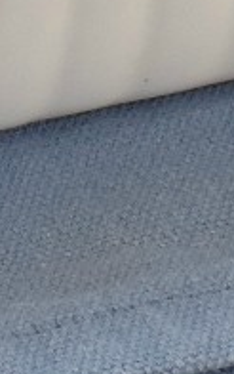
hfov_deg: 1.1
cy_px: -452
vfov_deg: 1.8
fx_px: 11669
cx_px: -548
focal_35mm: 1147
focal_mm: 31.7
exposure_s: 1/1.6
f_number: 7.1
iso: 80
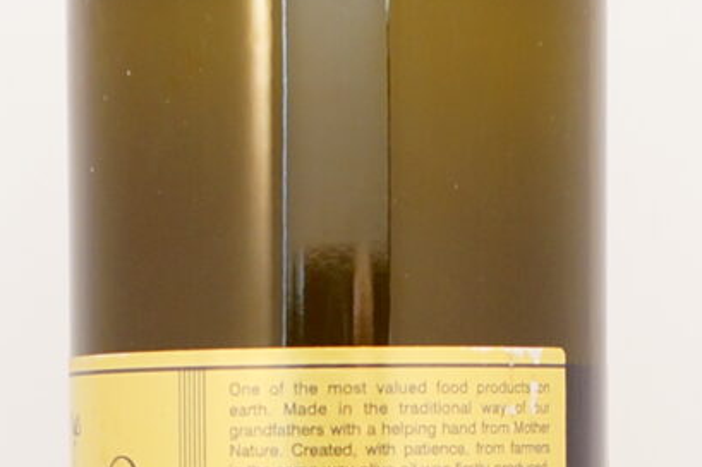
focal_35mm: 169
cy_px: 659
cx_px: 350
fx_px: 3293
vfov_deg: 8.0
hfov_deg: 12.2
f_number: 3.5
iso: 100
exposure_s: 1/30
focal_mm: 18
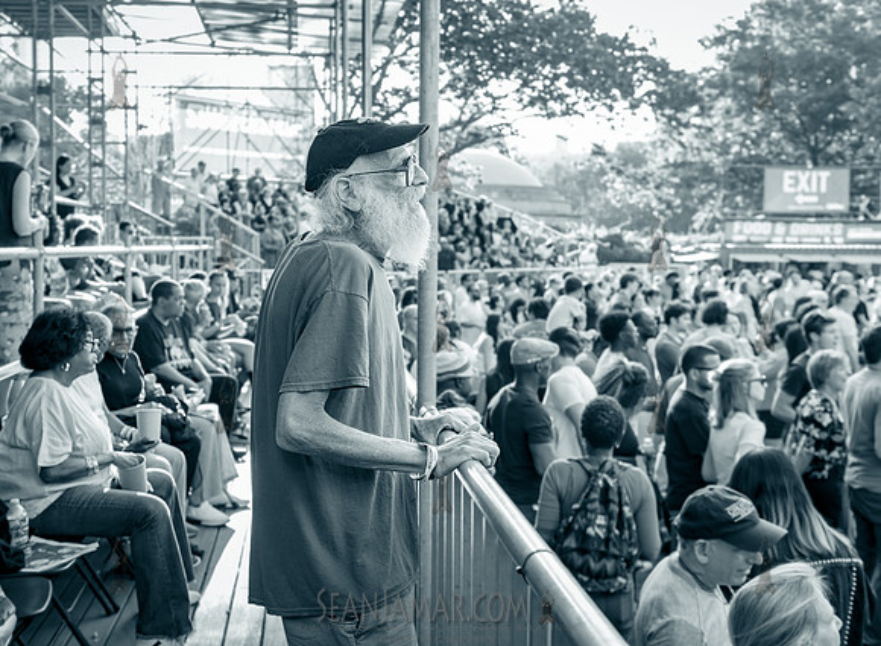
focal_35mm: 43
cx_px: 364
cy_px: 318
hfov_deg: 43.6
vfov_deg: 32.8
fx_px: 1098
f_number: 3.5
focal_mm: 31
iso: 800
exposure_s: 1/320
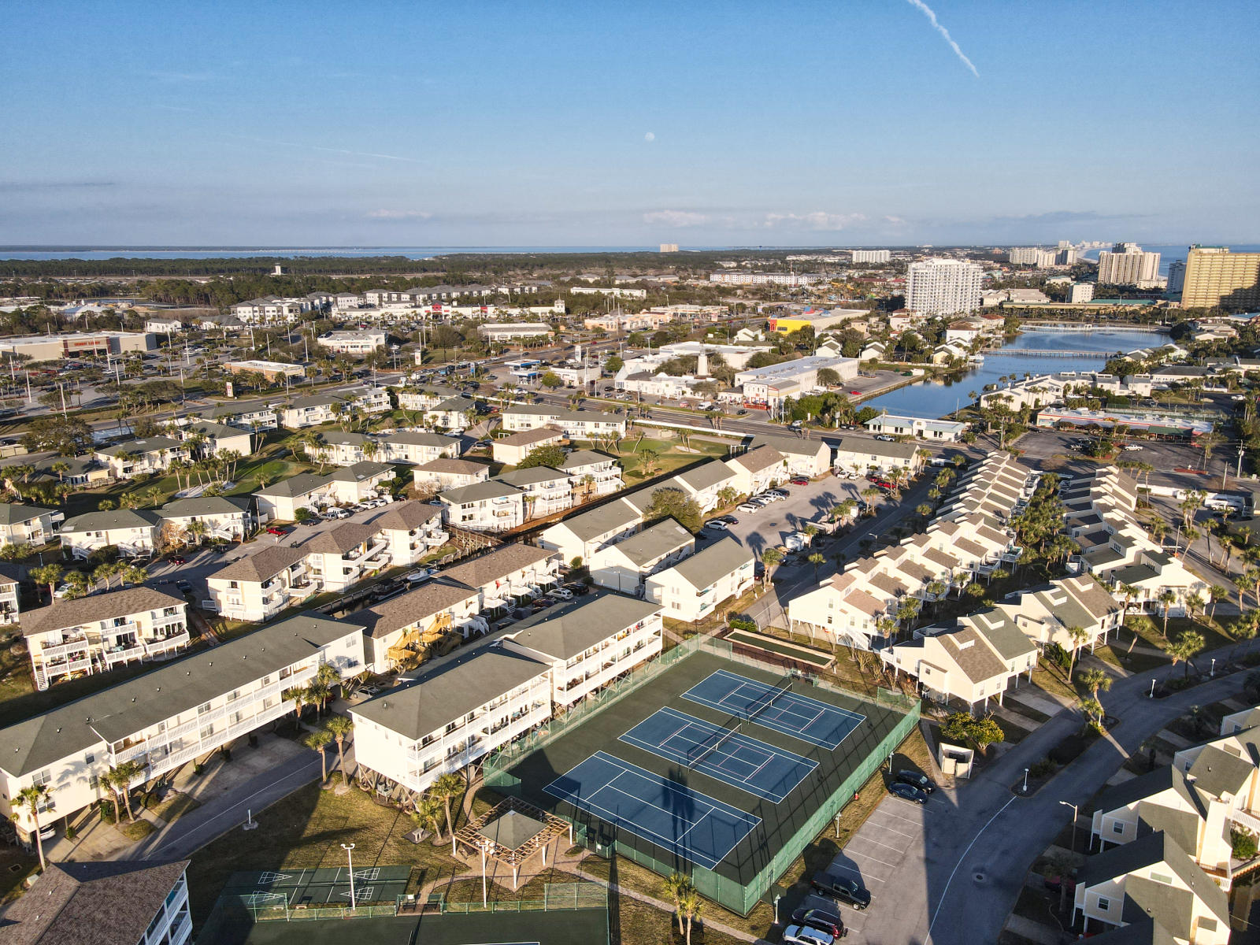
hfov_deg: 71.6
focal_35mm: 24
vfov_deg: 56.8
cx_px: 630
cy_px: 472
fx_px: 874
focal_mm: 4.5
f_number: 2.8
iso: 100
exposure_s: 1/725
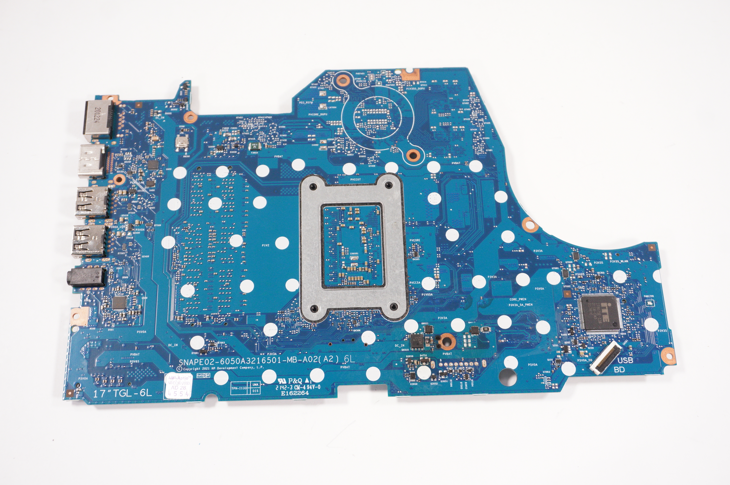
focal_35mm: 40
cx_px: 365
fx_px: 821
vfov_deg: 33.0
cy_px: 242
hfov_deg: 48.0
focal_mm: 27
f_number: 5.6
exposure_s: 1/250
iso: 1000
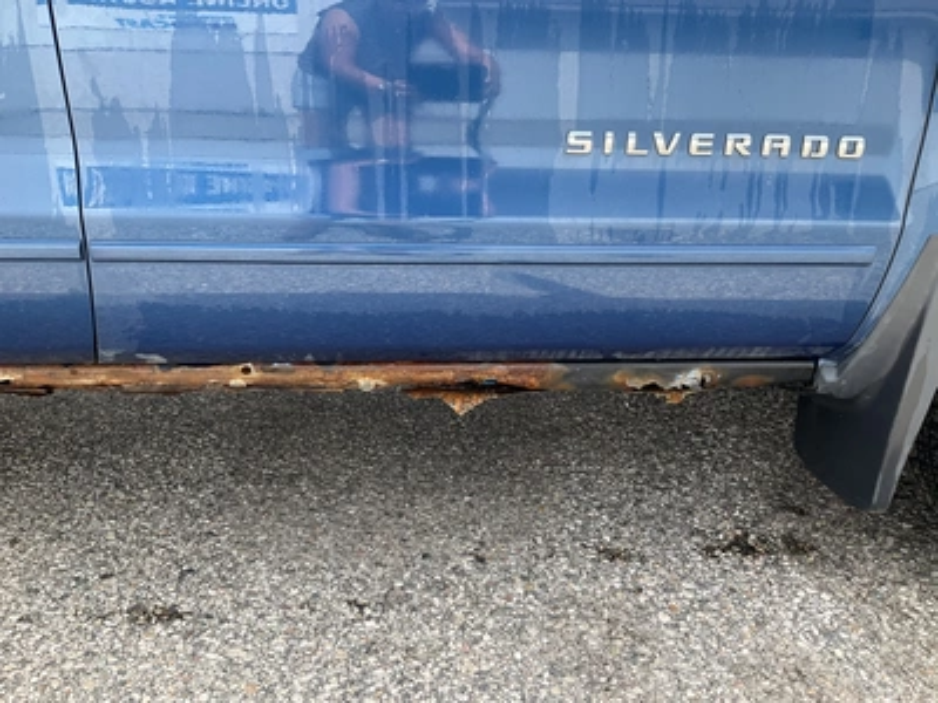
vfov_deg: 48.2
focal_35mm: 29
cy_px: 352
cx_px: 469
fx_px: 786
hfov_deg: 61.7
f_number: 1.8
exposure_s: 1/383
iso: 25
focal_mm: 3
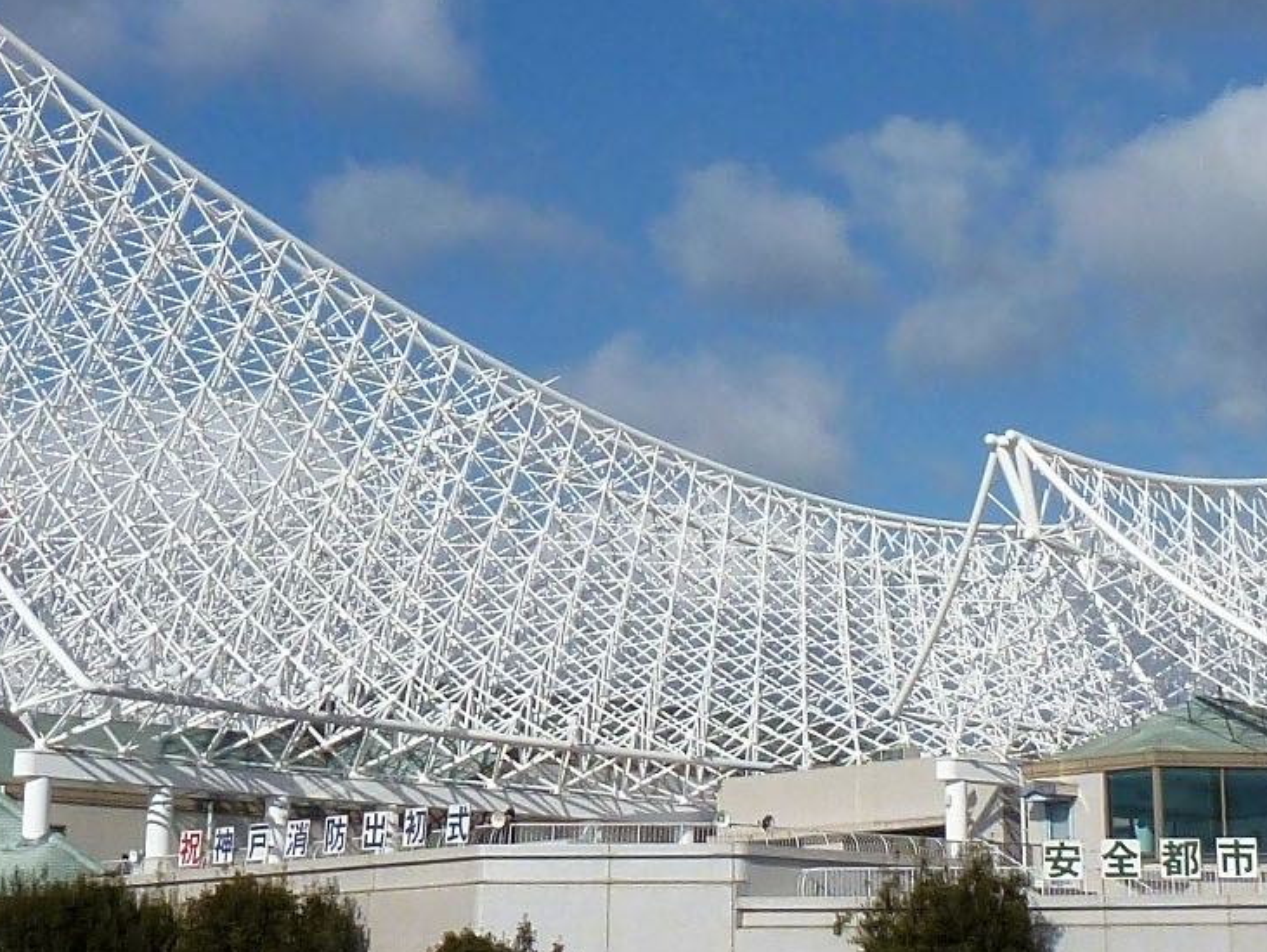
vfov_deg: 17.3
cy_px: 73
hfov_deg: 23.2
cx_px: 780
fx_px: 3076
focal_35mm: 84
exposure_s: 1/1600
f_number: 4
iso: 100
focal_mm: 4.3
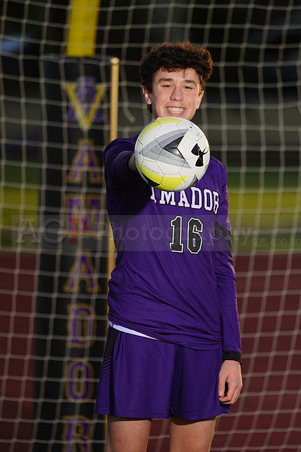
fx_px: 5013
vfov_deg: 5.2
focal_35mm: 400
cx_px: 150
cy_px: 226
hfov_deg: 3.4
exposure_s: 1/200
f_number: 7.1
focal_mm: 400
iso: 100
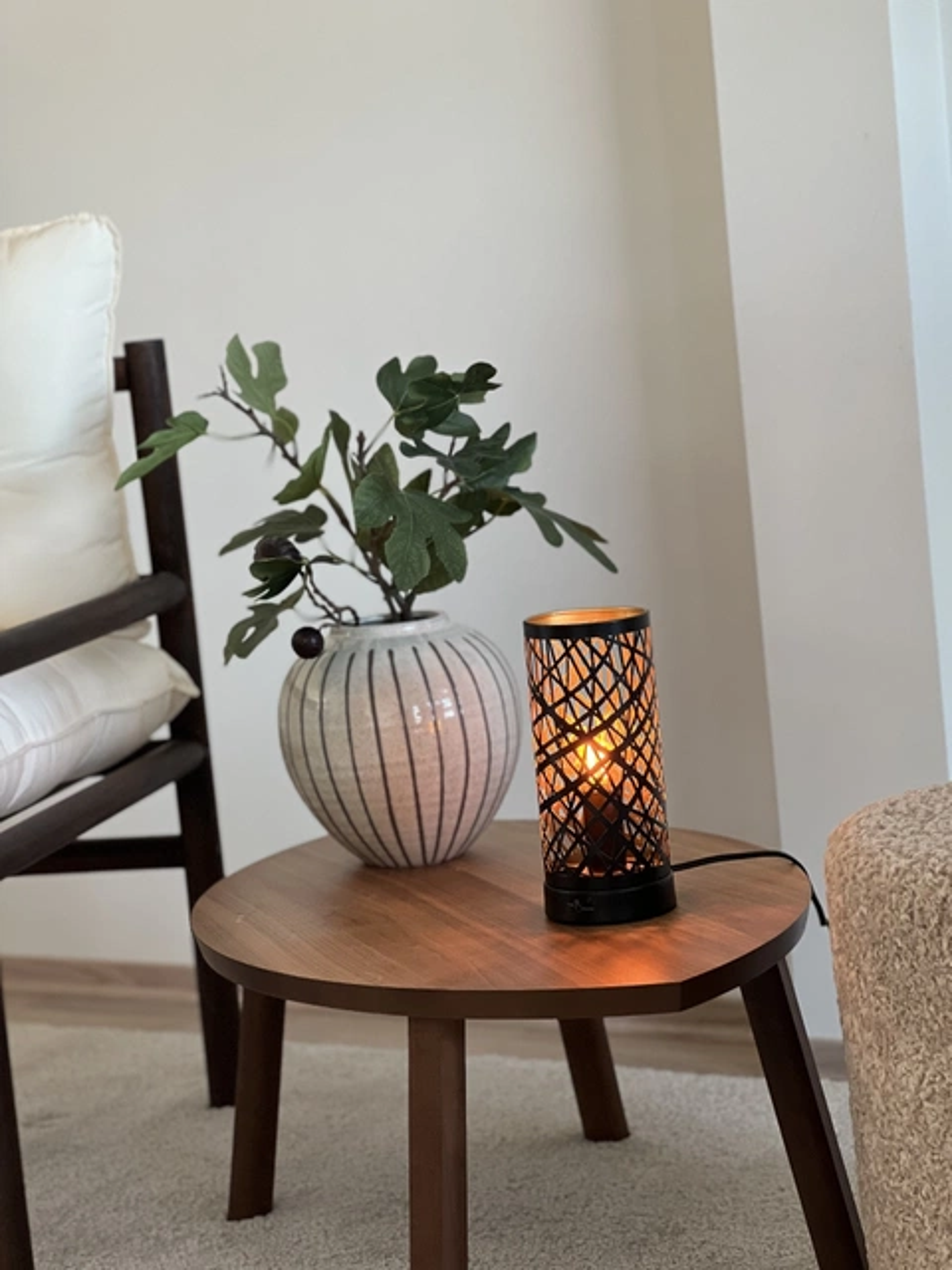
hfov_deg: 19.1
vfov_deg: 25.3
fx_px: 2824
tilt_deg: -5.7
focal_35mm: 77
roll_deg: +5.6
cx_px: 476
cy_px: 635
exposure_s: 1/33
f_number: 2.8
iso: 160
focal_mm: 9
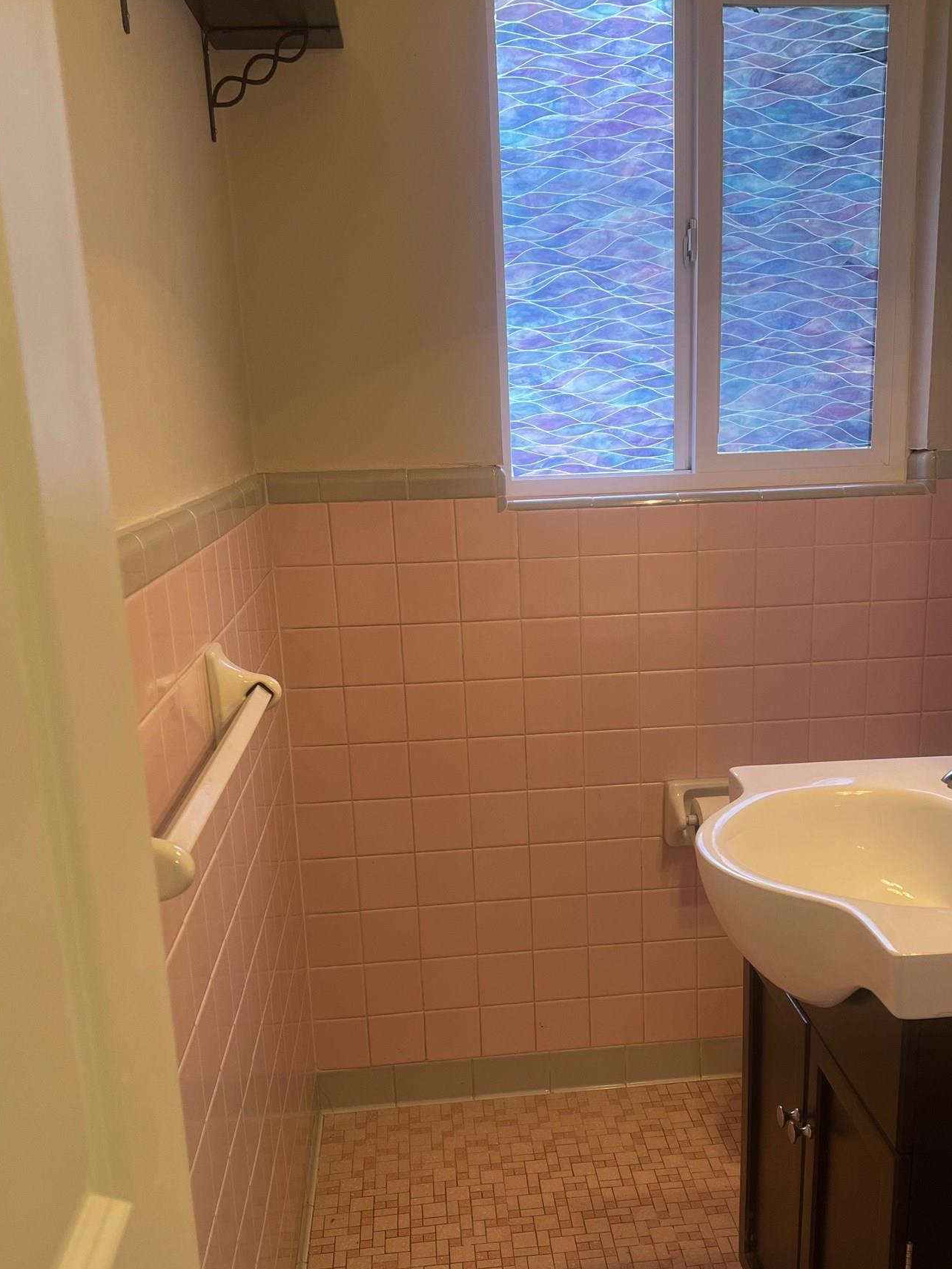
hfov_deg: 40.6
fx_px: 1283
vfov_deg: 52.3
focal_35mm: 35
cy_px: 752
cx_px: 550
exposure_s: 1/60
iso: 80
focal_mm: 5.7
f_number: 1.5
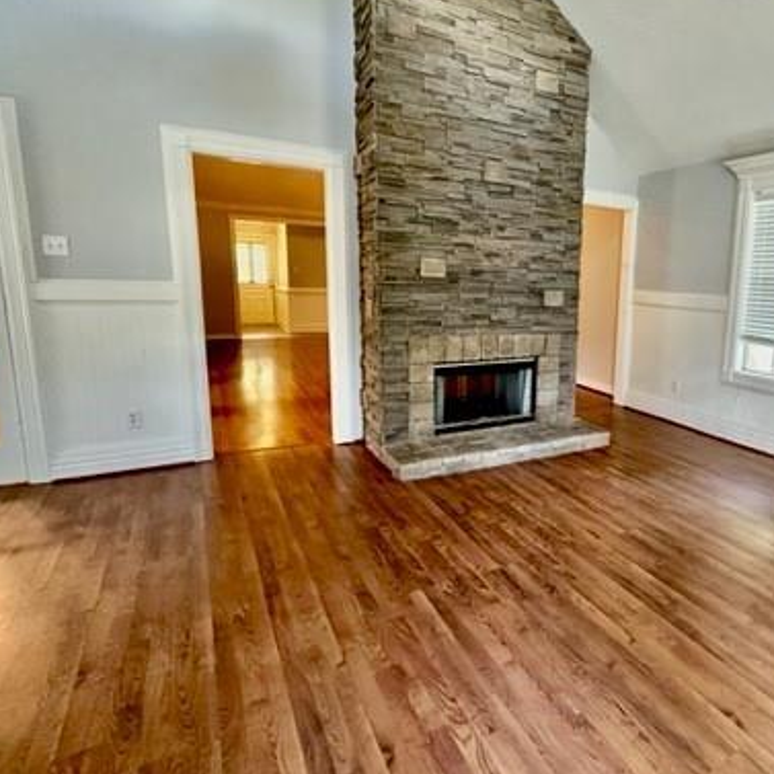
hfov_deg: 69.2
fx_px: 531
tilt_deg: -9.2
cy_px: 365
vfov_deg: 72.1
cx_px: 540
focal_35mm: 21
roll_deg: -2.0
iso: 500
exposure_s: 1/60
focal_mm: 2.22
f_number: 2.2
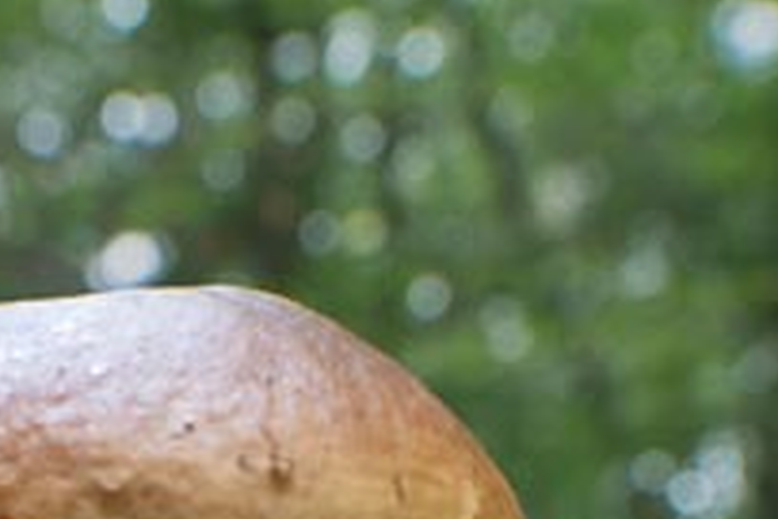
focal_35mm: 103
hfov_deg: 19.7
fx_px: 2226
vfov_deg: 12.7
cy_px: 729
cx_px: 183
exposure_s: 1/60
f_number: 6.3
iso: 1600
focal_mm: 35
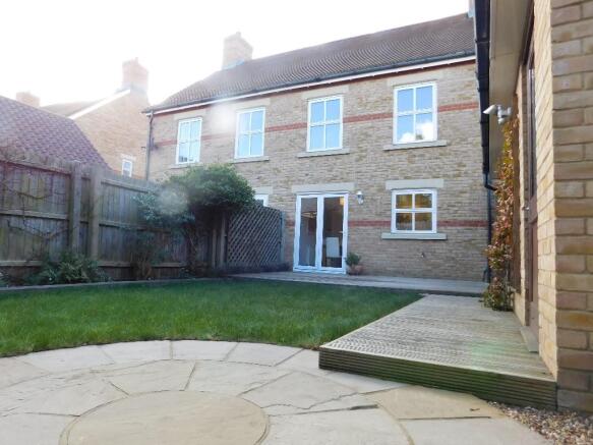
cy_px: 222
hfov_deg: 73.9
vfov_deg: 58.9
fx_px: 394
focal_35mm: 23
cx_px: 296
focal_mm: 4
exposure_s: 1/200
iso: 125
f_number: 3
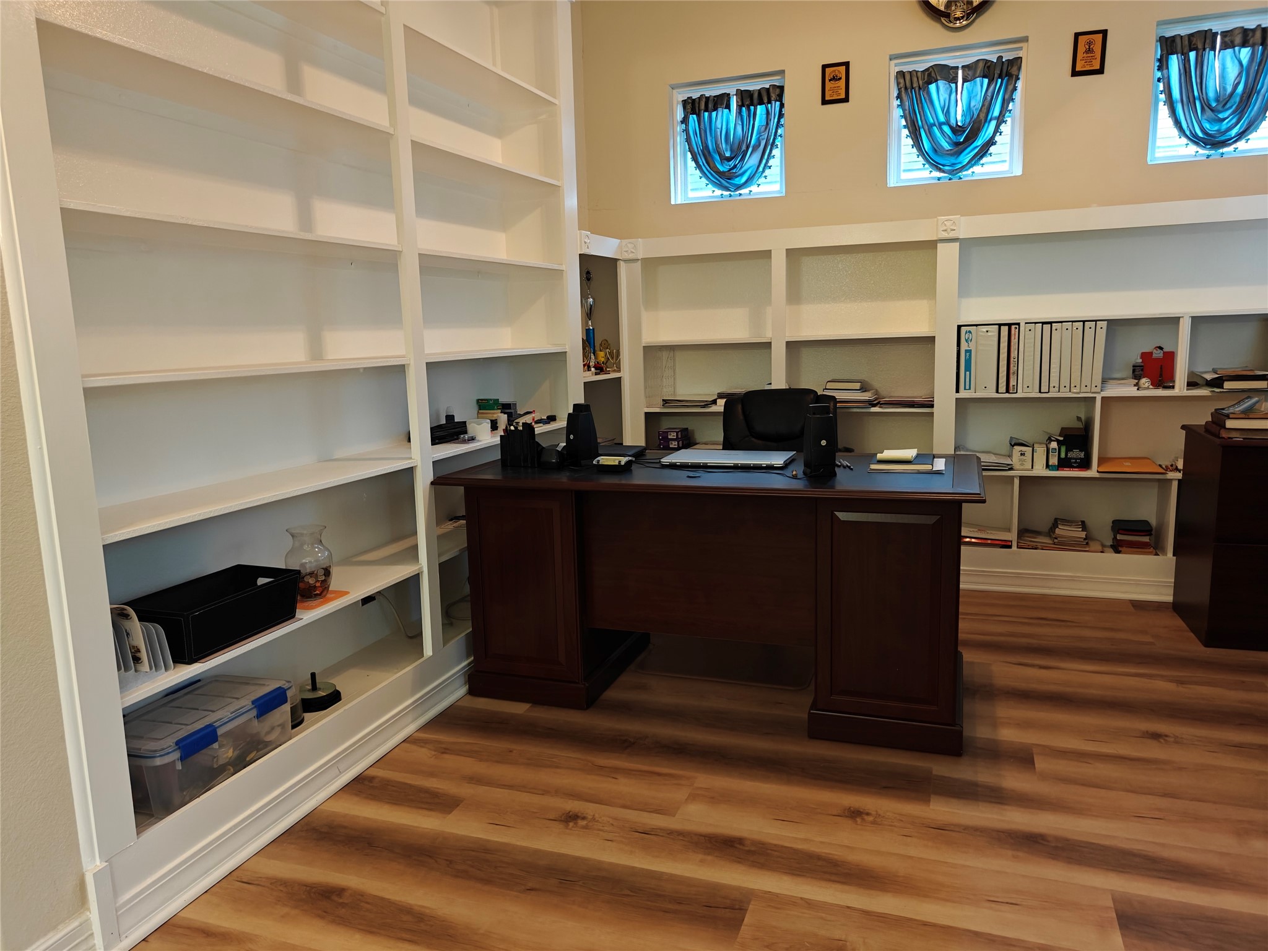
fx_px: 879
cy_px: 476
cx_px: 634
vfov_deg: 56.8
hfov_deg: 71.6
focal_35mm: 24
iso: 1000
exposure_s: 1/40
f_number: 1.8
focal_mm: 5.59
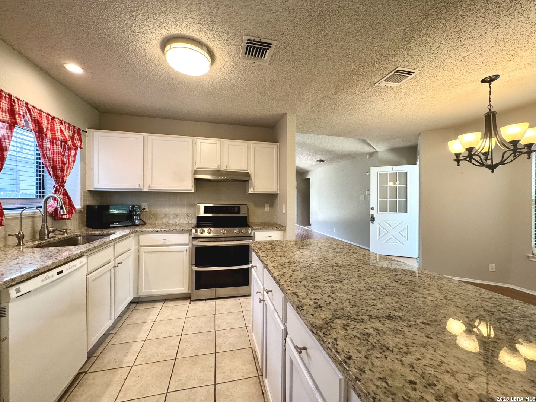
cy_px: 201
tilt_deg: -0.9
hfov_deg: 102.1
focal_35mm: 14
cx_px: 268
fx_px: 217
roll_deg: -0.3
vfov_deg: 85.7
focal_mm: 2.22
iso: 250
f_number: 2.2
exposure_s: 1/120
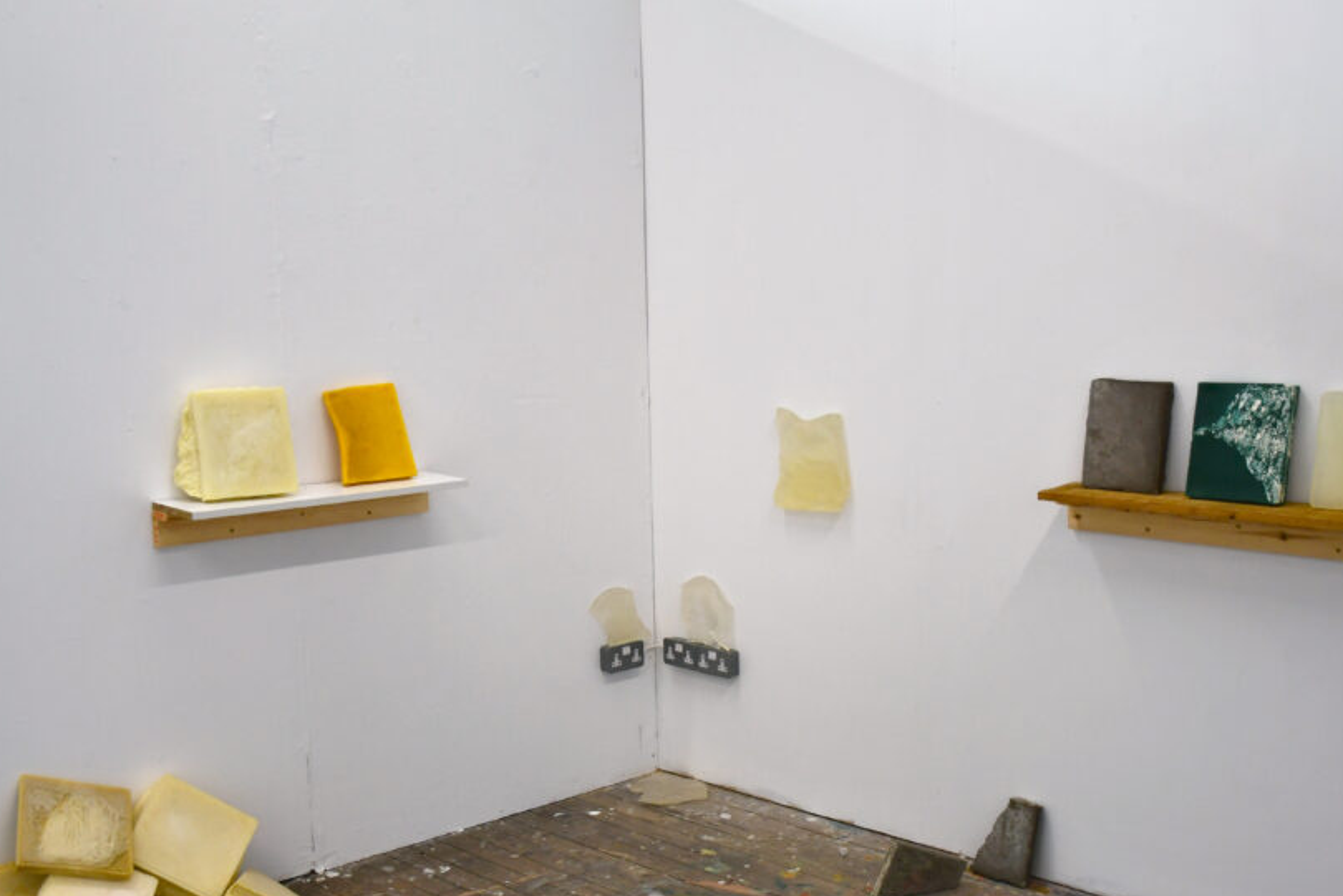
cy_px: 565
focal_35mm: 43
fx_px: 1604
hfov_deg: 45.4
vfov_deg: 31.0
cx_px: 718
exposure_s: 1/250
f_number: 3.8
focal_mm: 23
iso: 400
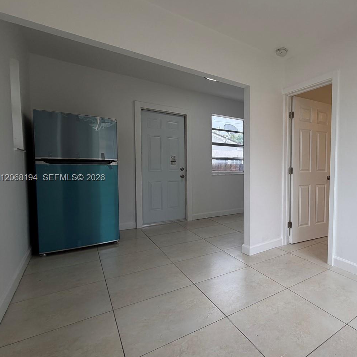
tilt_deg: -3.2
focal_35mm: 20
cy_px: 178
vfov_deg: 74.8
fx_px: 233
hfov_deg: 68.3
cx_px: 281
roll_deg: -1.1
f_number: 2.2
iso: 40
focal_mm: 2.22
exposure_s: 1/120
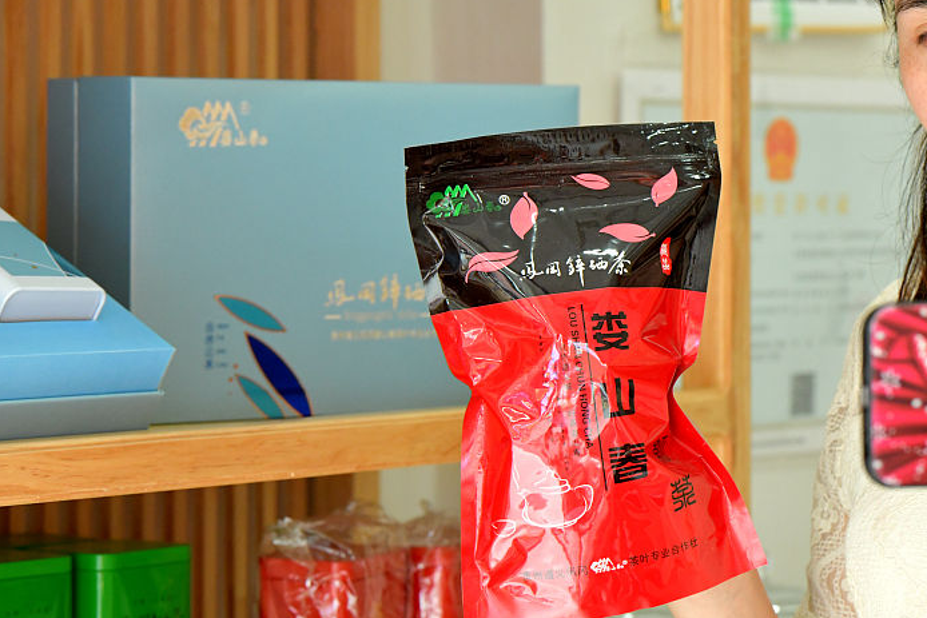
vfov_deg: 9.3
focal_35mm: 147
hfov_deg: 13.9
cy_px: 109
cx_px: 671
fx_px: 3786
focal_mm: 85
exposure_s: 1/100
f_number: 5.6
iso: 2500
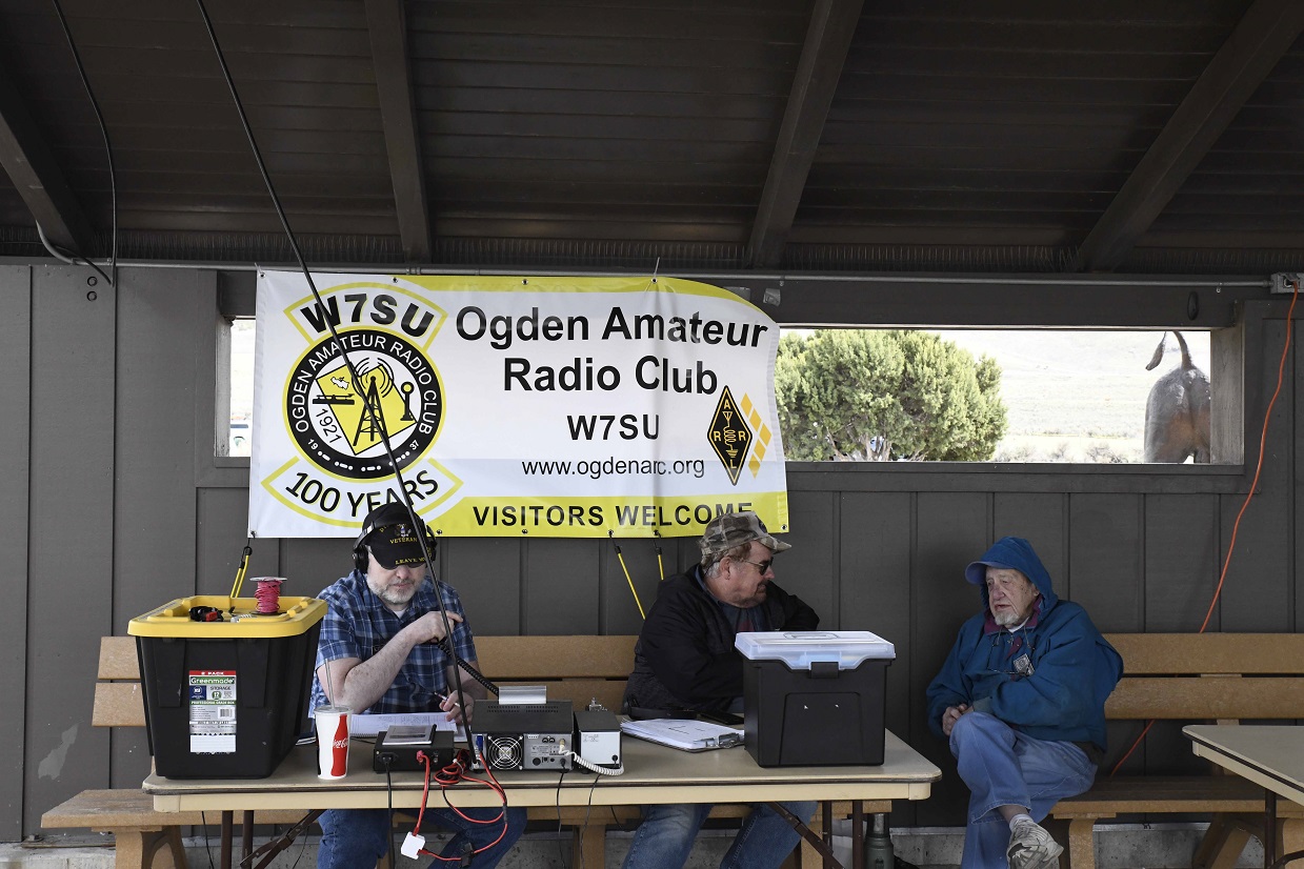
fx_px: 1449
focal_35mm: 40
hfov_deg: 48.5
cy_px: 434
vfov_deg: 33.4
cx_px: 652
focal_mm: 40
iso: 3200
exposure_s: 1/640
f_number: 13
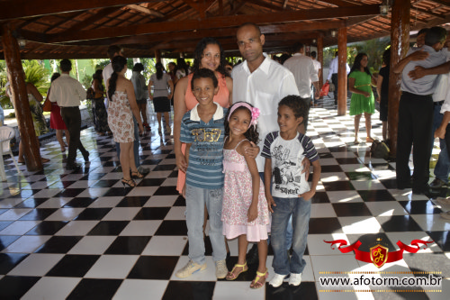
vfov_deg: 43.6
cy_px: 150
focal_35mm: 30
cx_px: 225
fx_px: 375
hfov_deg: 61.9
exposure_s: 1/125
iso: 100
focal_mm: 20
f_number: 4
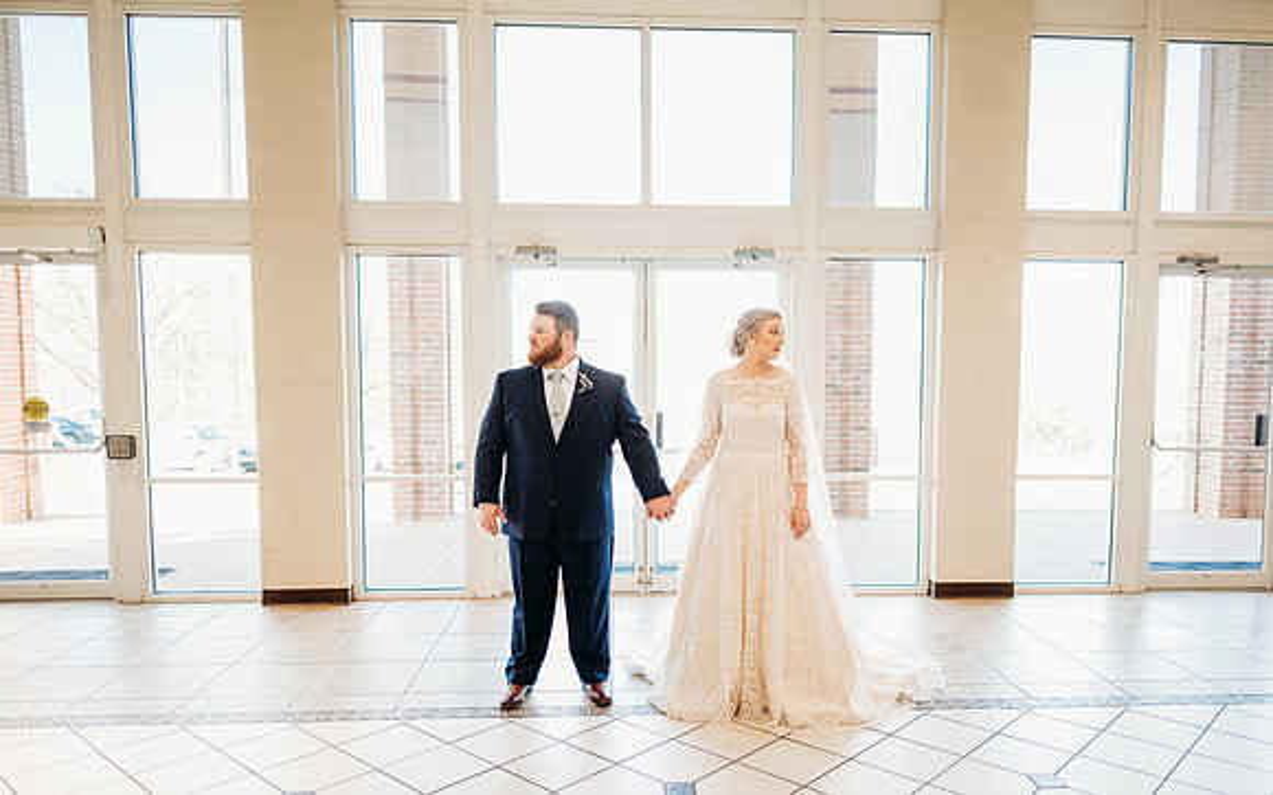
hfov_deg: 69.7
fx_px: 913
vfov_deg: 47.0
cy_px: 439
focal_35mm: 26
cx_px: 673
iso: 400
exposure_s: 1/160
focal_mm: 24
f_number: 1.8
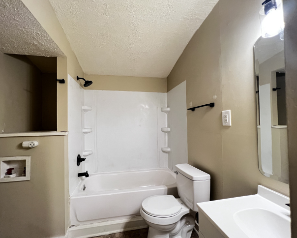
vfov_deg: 88.0
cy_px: 122
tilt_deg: +0.8
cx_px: 145
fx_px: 123
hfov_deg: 100.7
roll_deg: +0.7
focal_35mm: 14
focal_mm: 1.57
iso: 500
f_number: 1.8
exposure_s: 1/60
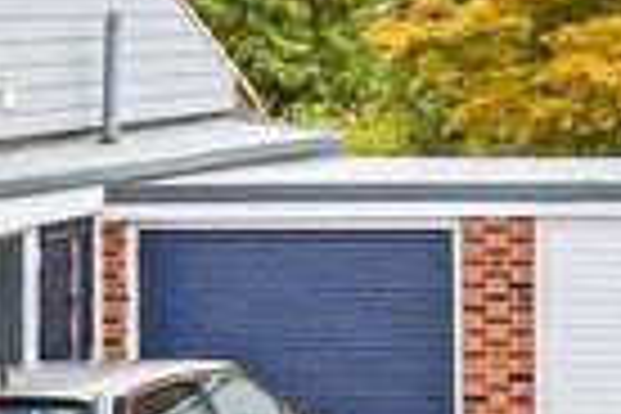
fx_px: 1570
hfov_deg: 16.4
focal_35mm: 91
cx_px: 1282
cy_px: 295
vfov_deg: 15.0
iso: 200
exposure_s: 1/200
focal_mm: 12
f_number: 8
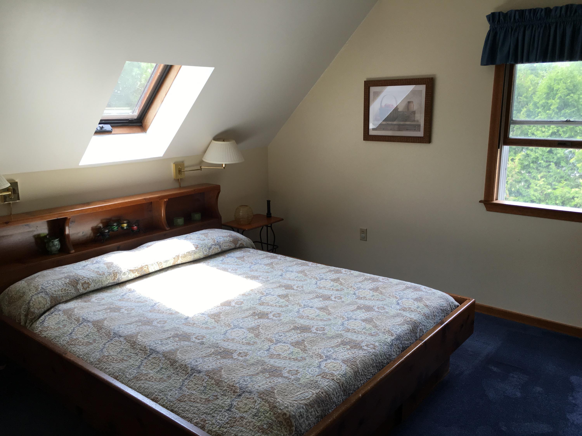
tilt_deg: -10.9
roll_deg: +0.5
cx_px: 291
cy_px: 218
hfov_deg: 61.7
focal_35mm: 29
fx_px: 488
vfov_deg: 48.2
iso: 40
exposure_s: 1/120
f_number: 2.2
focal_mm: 4.15
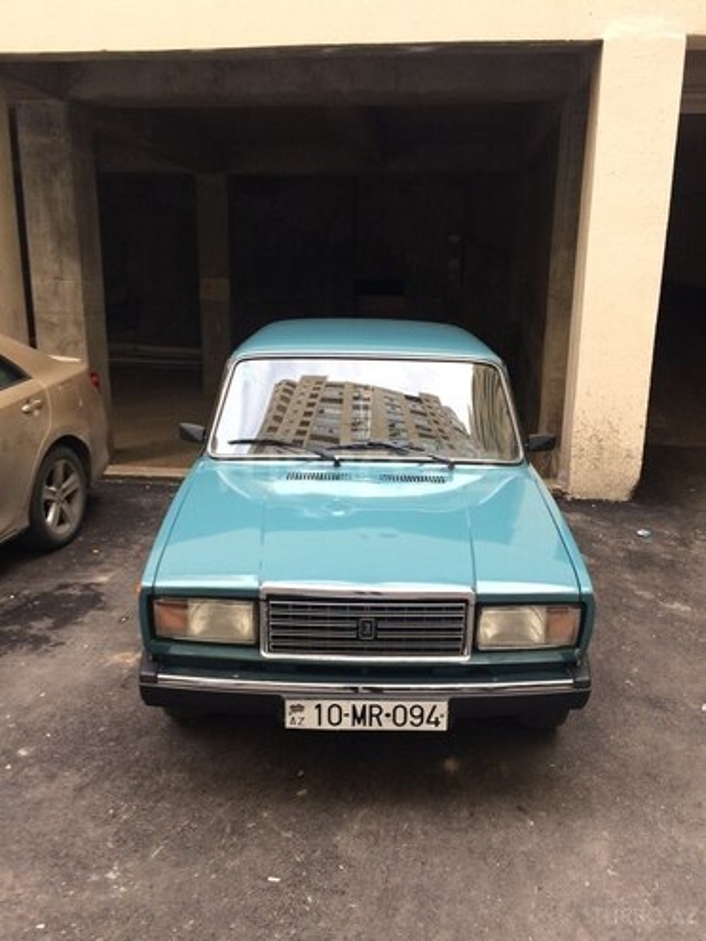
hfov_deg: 48.2
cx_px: 353
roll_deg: -0.1
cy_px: 470
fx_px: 789
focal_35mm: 29
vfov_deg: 61.7
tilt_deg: -15.5
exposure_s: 1/50
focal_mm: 4.15
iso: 50
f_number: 2.2
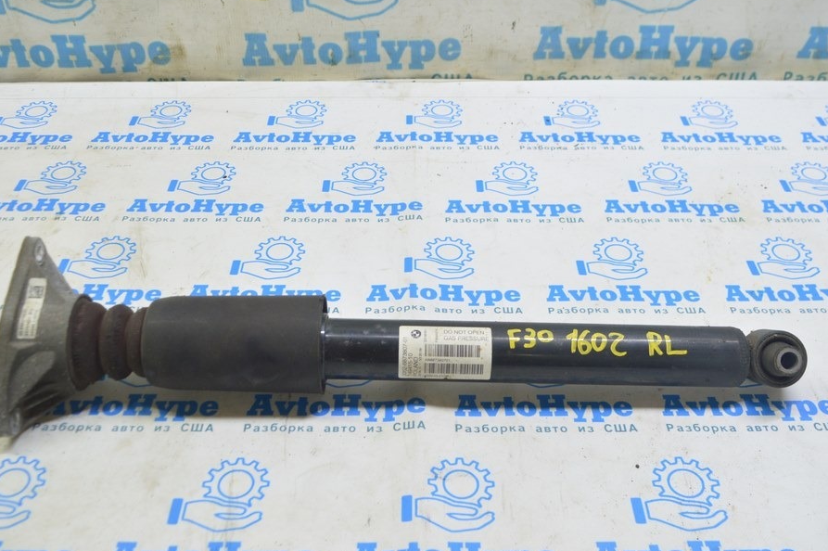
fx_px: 909
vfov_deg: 33.7
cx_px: 399
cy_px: 243
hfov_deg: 48.9
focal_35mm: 40
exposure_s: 1/20
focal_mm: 23
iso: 400
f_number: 5.6
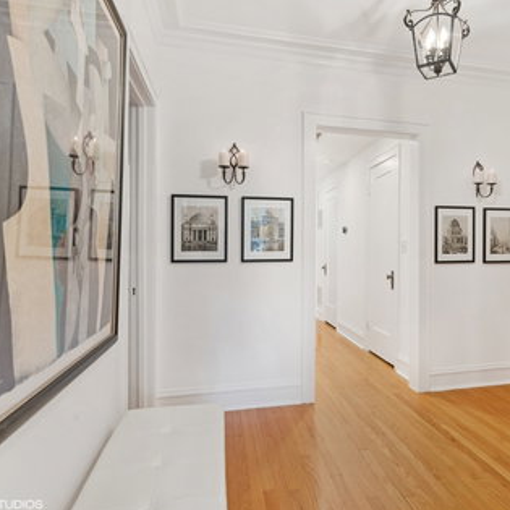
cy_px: 256
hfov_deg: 68.1
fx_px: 367
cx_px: 331
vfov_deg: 69.6
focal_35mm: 22
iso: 200
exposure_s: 1/5
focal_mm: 17
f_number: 8
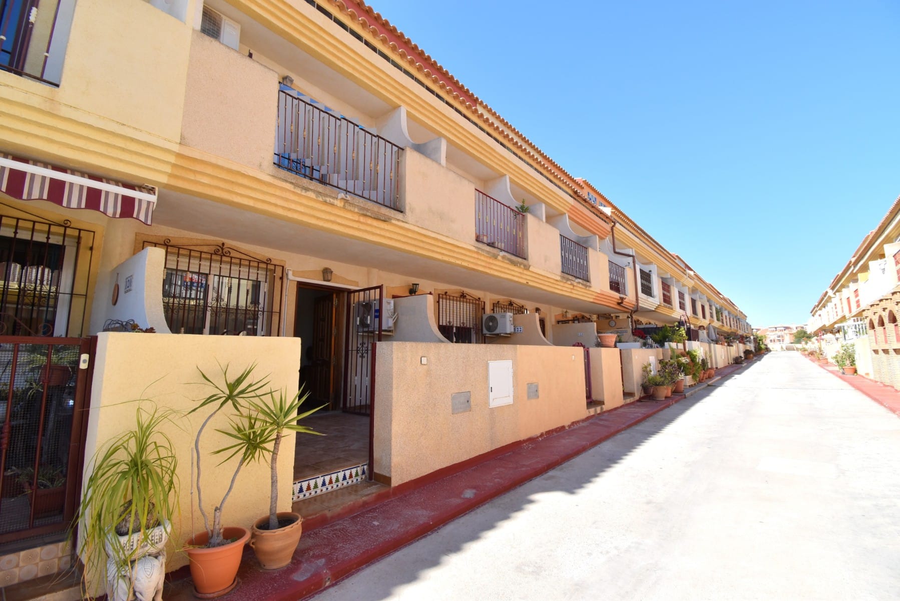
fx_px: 375
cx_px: 450
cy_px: 300
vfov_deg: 77.4
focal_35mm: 15
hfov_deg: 100.4
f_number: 8
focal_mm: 10
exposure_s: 1/400
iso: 200
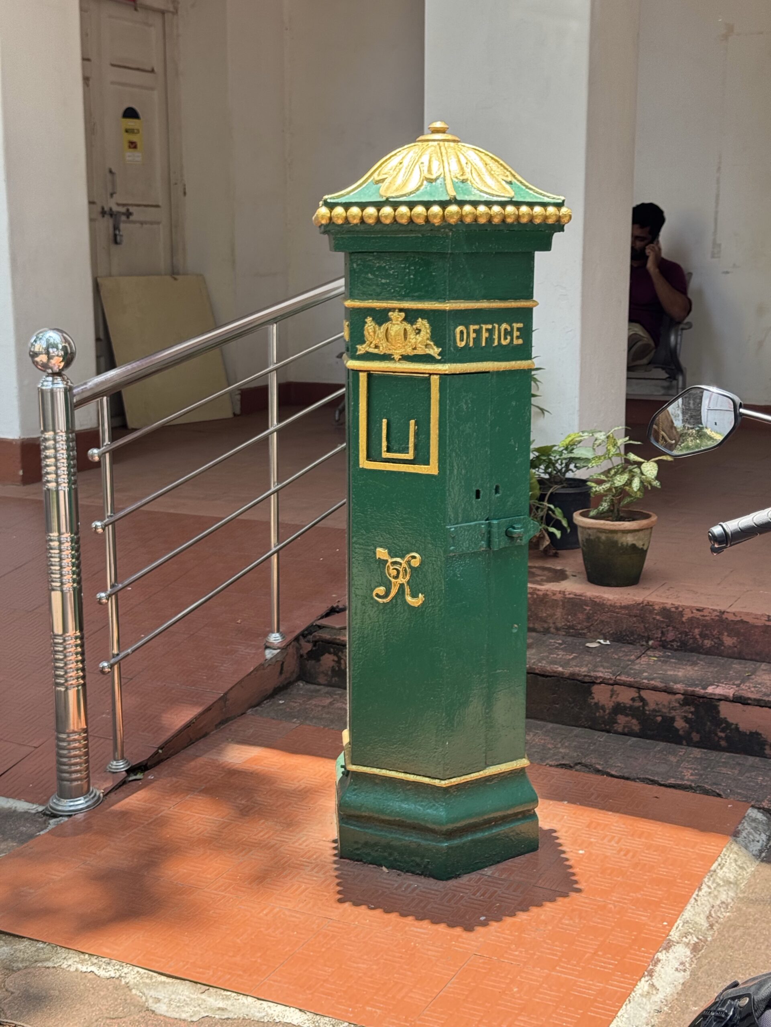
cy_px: 514
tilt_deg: -9.7
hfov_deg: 30.3
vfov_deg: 39.7
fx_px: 1425
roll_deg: -0.3
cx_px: 386
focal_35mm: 48
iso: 64
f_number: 1.78
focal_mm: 6.76
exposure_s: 1/407
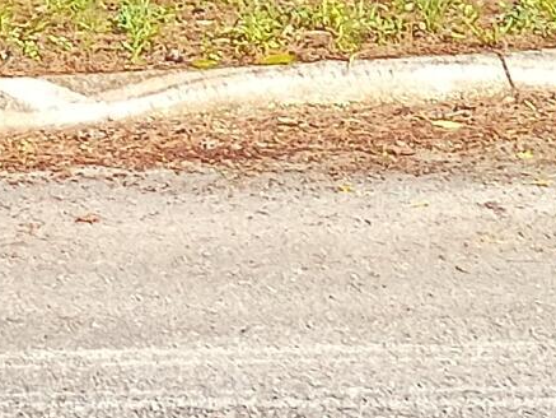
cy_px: -933
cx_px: 19
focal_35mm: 199
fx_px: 3197
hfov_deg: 9.9
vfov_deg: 6.6
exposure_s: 1/306
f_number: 1.8
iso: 100
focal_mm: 4.27
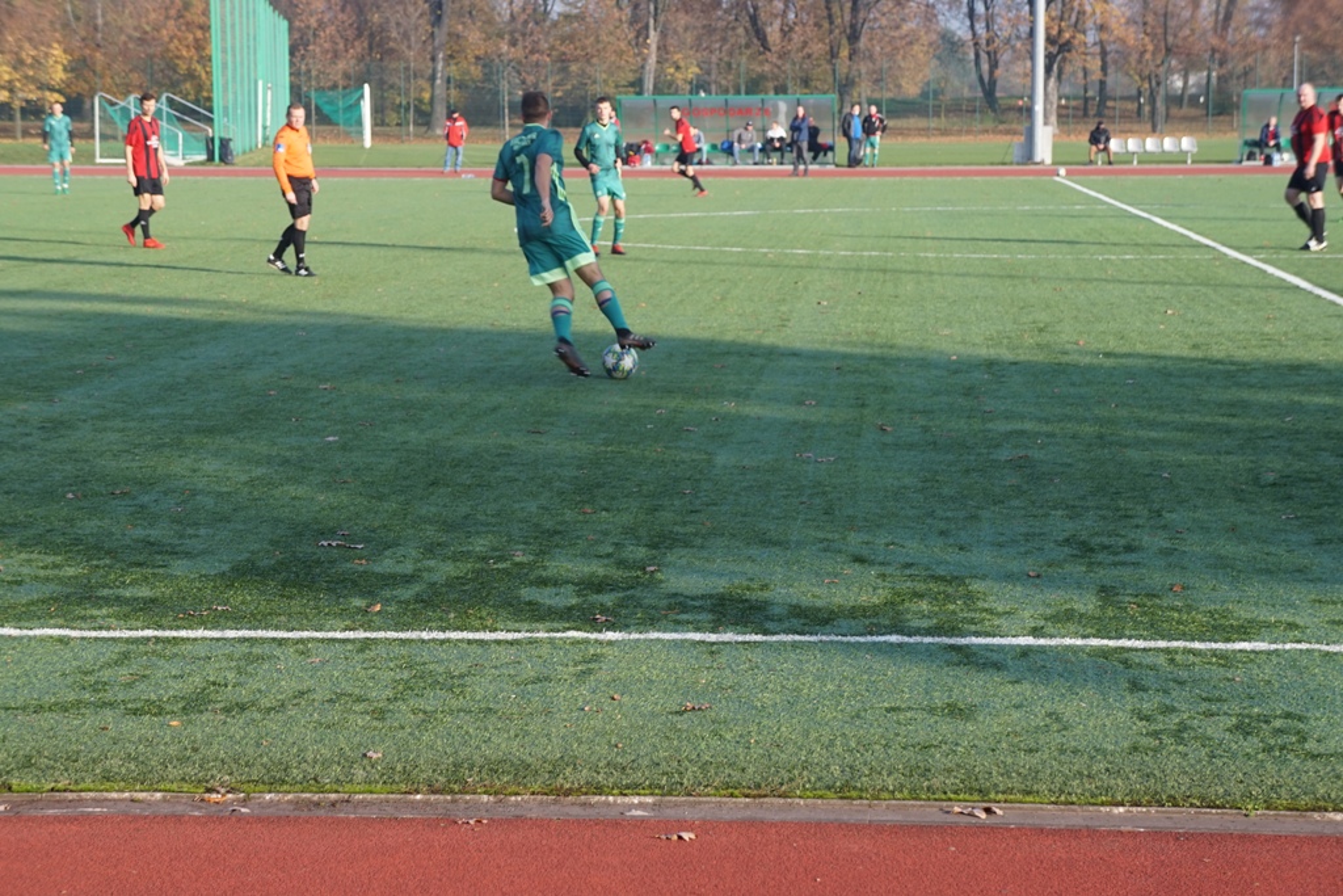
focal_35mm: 82
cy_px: 448
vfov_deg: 16.7
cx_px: 672
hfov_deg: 24.8
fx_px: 3059
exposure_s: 1/160
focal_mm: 55
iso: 100
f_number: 6.3
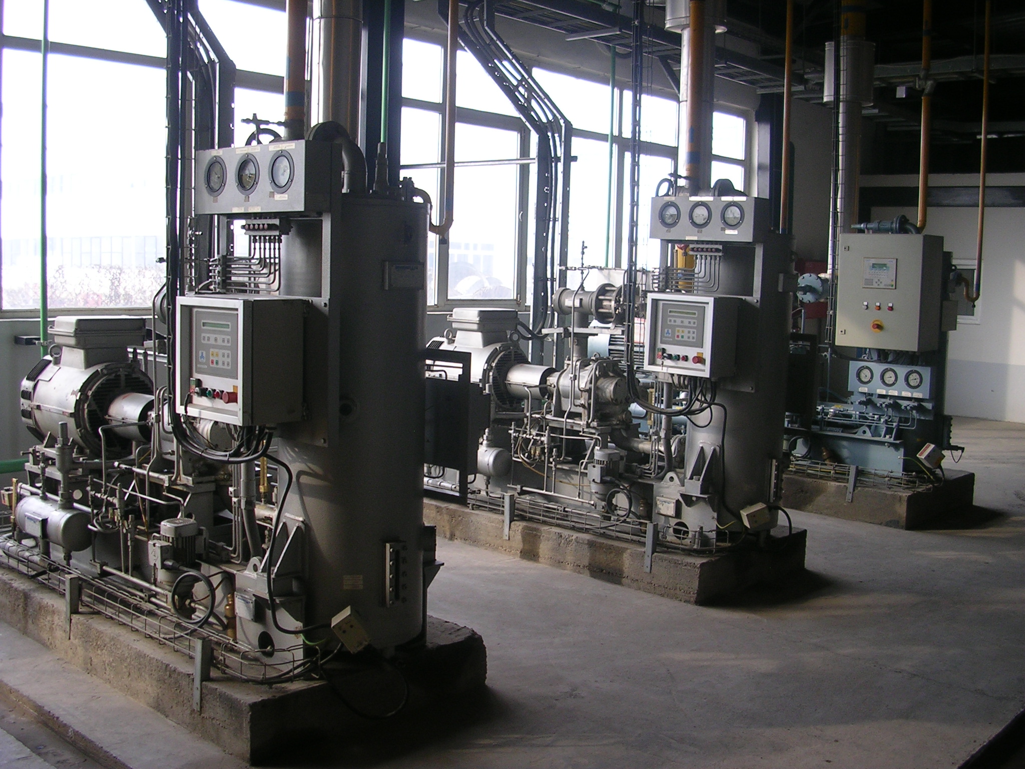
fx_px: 1125
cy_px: 384
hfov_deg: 49.0
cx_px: 512
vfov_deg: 37.7
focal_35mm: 38
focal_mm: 5.8
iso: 50
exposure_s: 1/54.1
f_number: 2.8
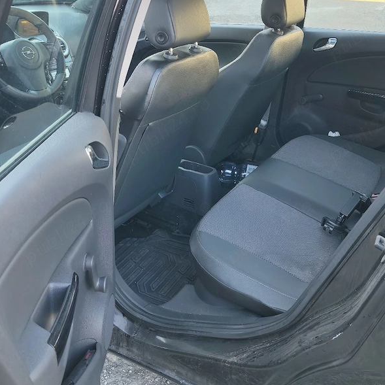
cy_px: 146
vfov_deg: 39.8
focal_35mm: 42
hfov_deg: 40.0
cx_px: 194
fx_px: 528
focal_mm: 6.07
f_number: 1.7
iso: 125
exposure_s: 1/87.7
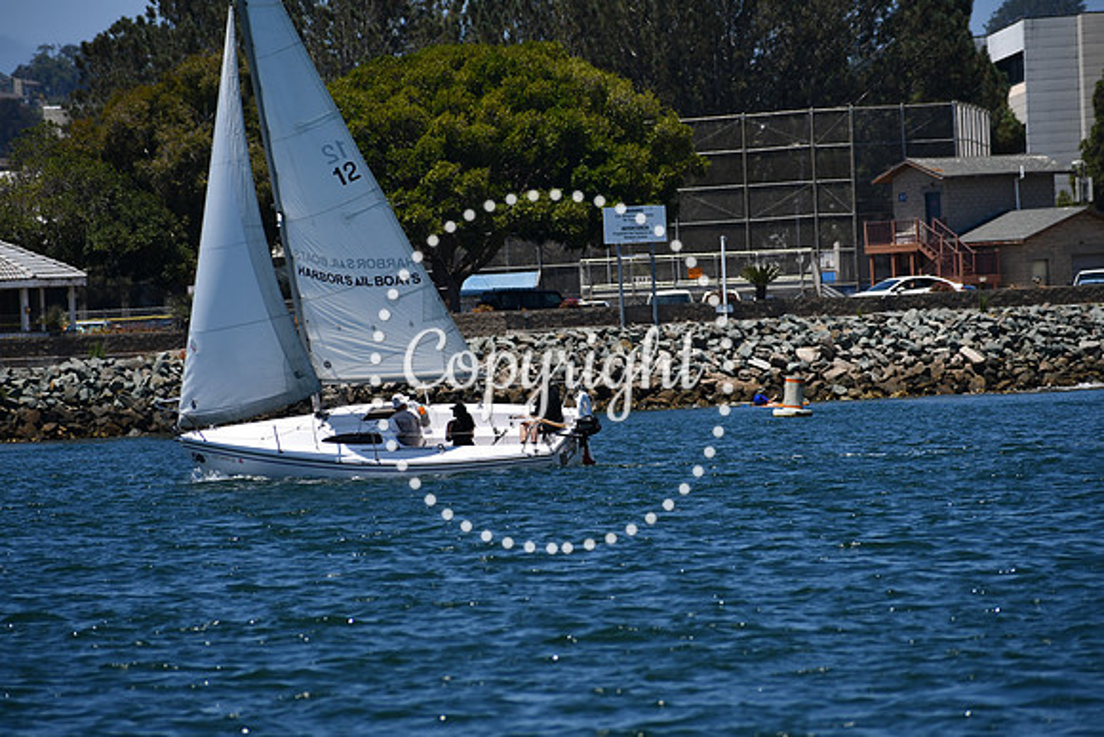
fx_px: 10122
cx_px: 552
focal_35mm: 330
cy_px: 368
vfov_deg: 4.2
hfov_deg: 6.2
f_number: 7.1
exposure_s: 1/1600
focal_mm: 220
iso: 200
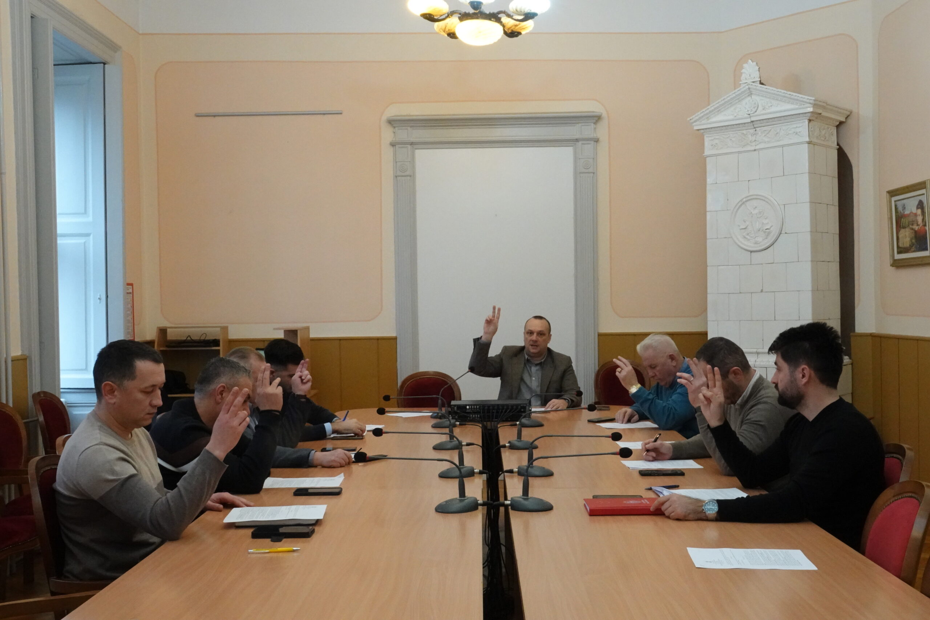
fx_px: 1007
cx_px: 465
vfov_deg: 34.2
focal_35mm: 39
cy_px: 310
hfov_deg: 49.6
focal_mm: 14.16
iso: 2500
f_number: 9
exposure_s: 1/30
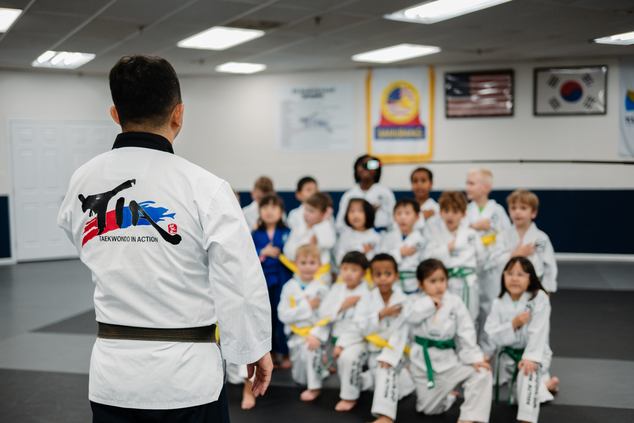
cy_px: 212
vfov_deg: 33.4
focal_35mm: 40
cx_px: 317
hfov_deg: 48.5
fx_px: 704
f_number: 2
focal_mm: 40
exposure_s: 1/250
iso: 1000
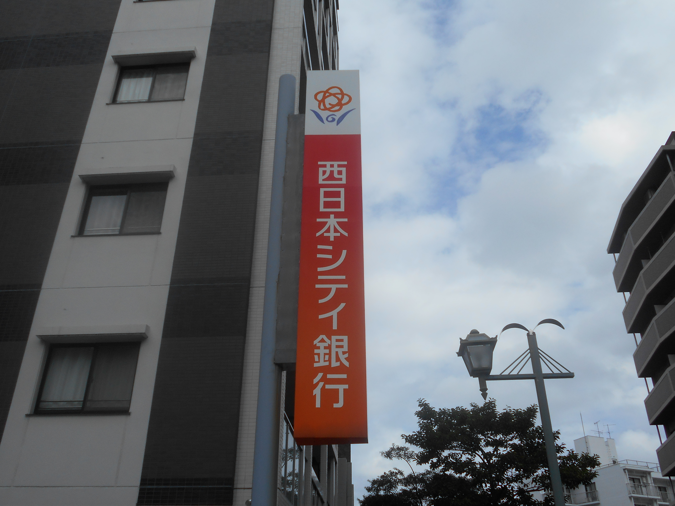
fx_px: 663
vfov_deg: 41.8
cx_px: 338
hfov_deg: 54.0
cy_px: 253
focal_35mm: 34
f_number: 3.6
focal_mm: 5.8
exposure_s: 1/1250
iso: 80
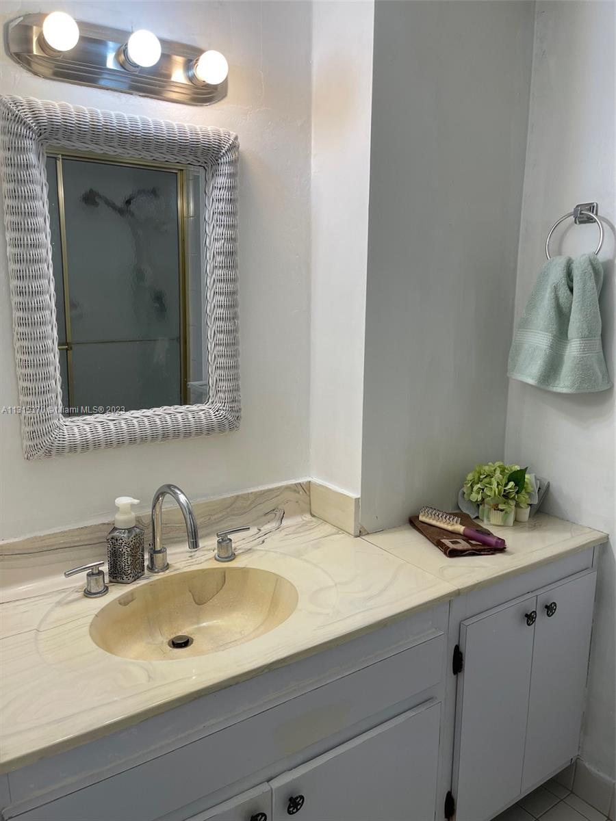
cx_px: 308
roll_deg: -0.4
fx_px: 617
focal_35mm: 26
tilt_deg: -11.5
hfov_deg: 53.1
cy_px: 410
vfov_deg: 67.3
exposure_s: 1/120
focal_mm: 5.1
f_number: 1.6
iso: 50
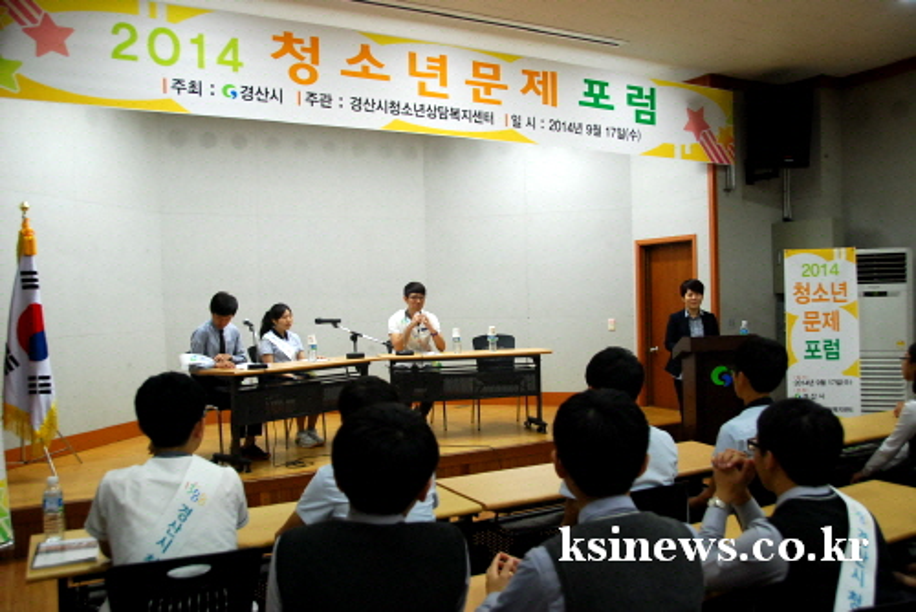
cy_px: 306
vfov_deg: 43.7
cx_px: 458
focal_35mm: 30
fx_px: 764
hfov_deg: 61.9
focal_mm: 20
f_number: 4
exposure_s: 1/60
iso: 800
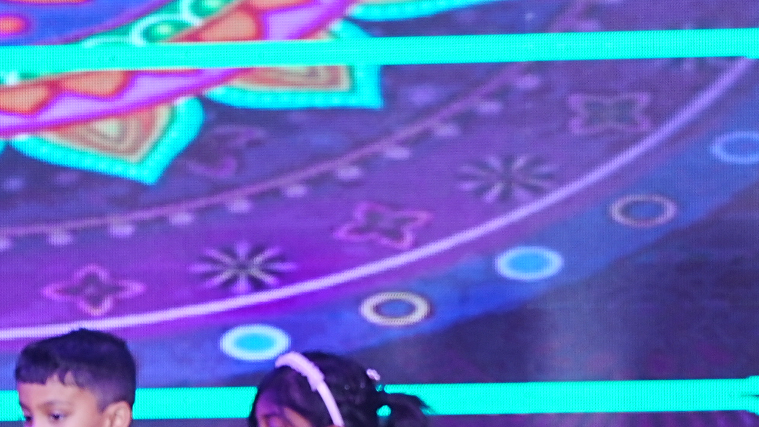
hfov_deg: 5.7
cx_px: 593
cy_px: 557
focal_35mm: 376
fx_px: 7567
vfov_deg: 3.2
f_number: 5.6
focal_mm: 99
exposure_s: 1/160
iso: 400
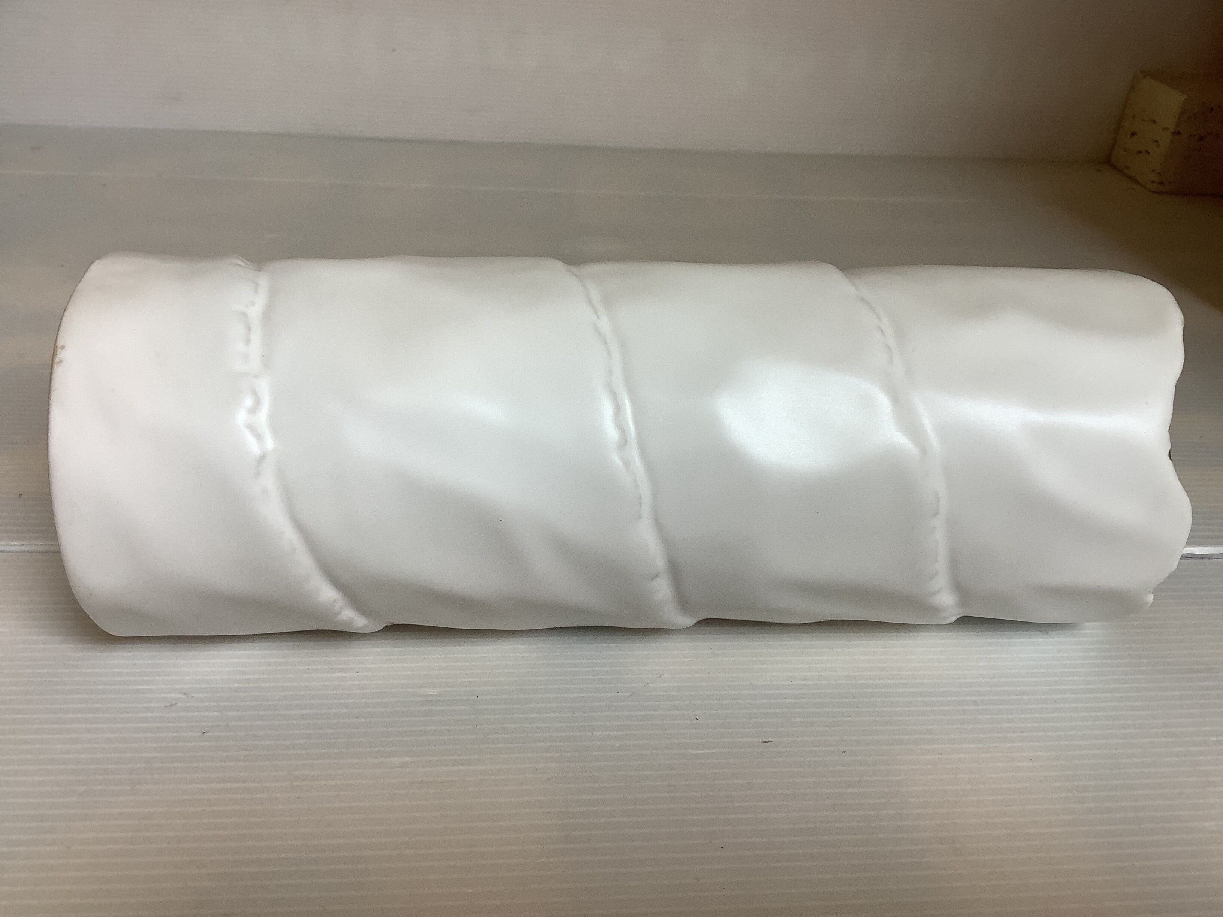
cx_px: 612
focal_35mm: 31
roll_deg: -2.8
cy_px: 458
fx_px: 1095
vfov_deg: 45.4
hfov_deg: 58.4
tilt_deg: -28.6
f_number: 2.4
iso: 40
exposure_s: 1/100
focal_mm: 3.3
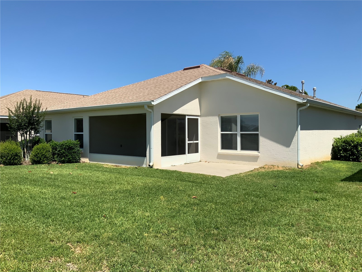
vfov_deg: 48.2
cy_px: 136
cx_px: 181
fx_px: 303
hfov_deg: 61.7
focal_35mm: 29
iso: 16
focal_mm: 3
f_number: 1.8
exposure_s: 1/2538
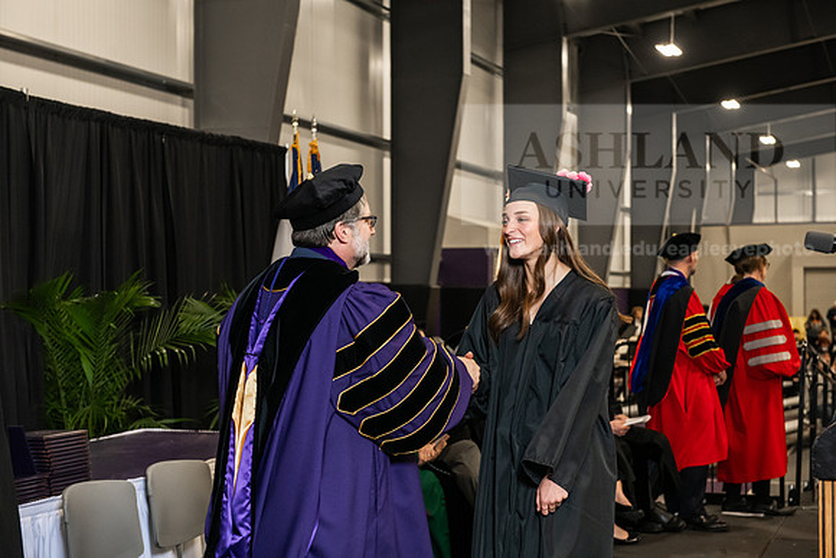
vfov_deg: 21.9
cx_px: 418
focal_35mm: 62
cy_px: 279
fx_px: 1440
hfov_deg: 32.4
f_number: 5
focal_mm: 62
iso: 2500
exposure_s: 1/200
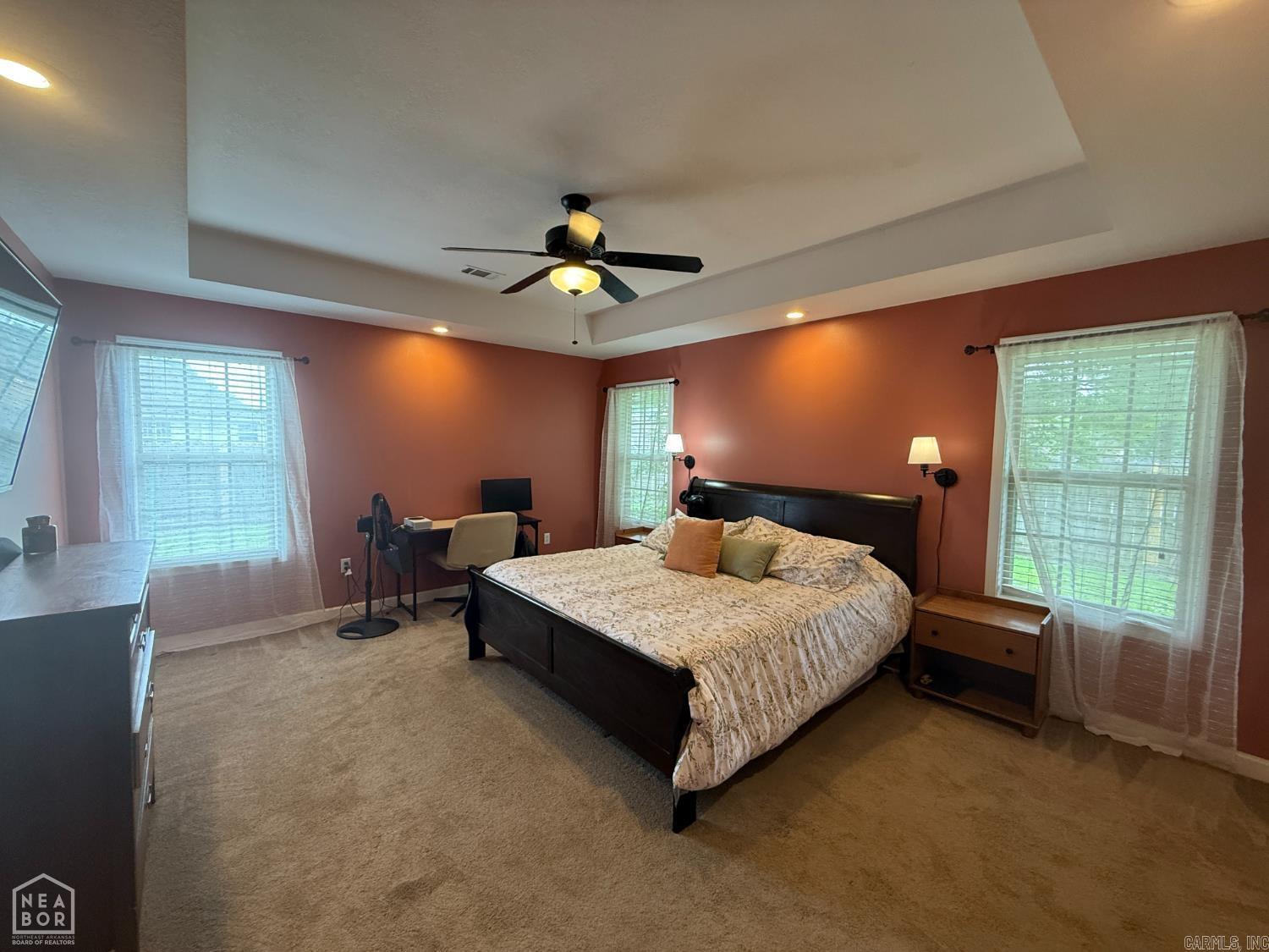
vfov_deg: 85.7
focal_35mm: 14
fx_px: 513
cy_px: 476
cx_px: 634
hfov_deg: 102.1
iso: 250
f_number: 2.2
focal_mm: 2.22
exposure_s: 1/60
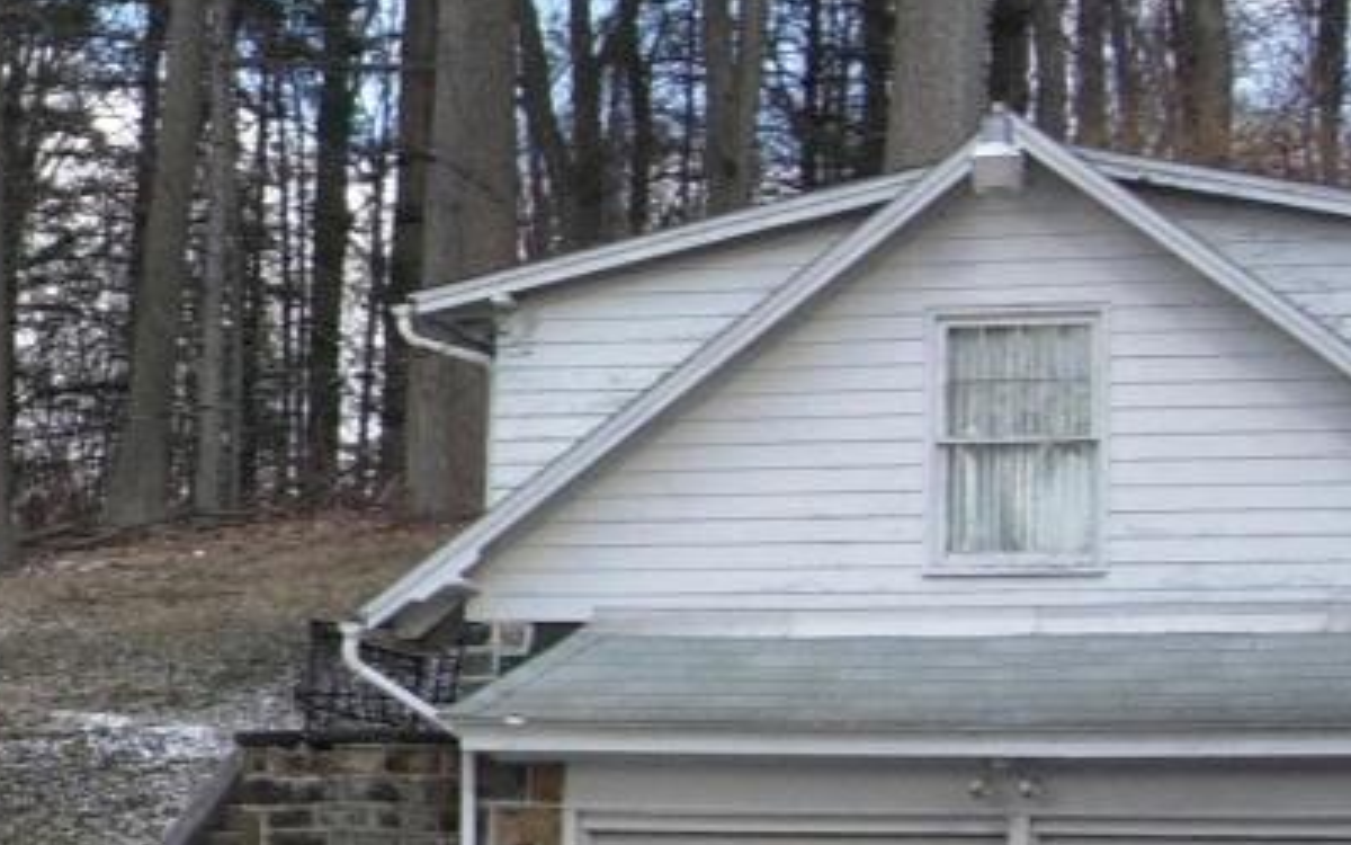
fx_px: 5339
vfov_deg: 9.0
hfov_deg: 13.5
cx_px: -753
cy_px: 619
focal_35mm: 145
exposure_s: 1/352
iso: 64
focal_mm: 7.8
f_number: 2.8
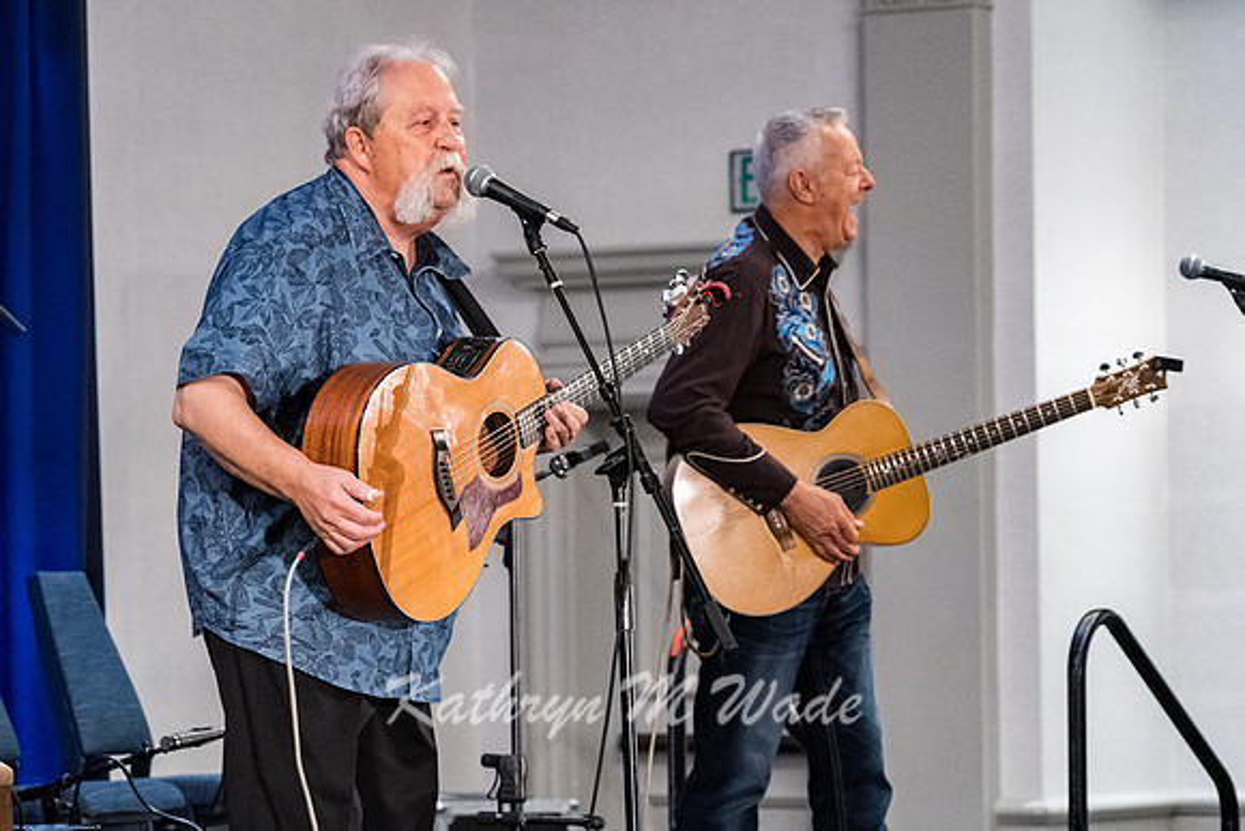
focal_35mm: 166
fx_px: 5730
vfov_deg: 8.3
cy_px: 442
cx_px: 477
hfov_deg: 12.4
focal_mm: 130
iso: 12800
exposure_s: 1/250
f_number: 6.3
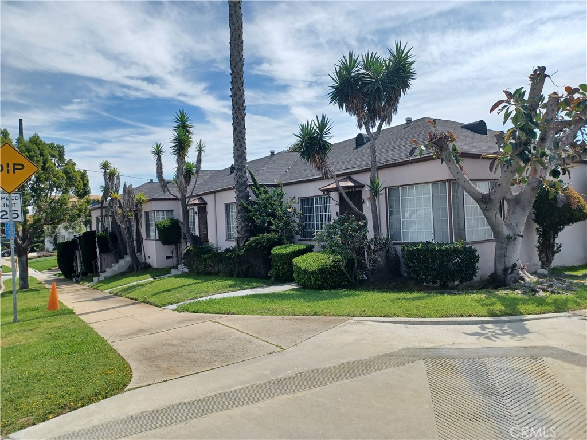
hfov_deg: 69.4
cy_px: 220
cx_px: 294
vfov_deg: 54.9
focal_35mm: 25
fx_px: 424
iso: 32
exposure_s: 1/683
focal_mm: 4.6
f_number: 1.8
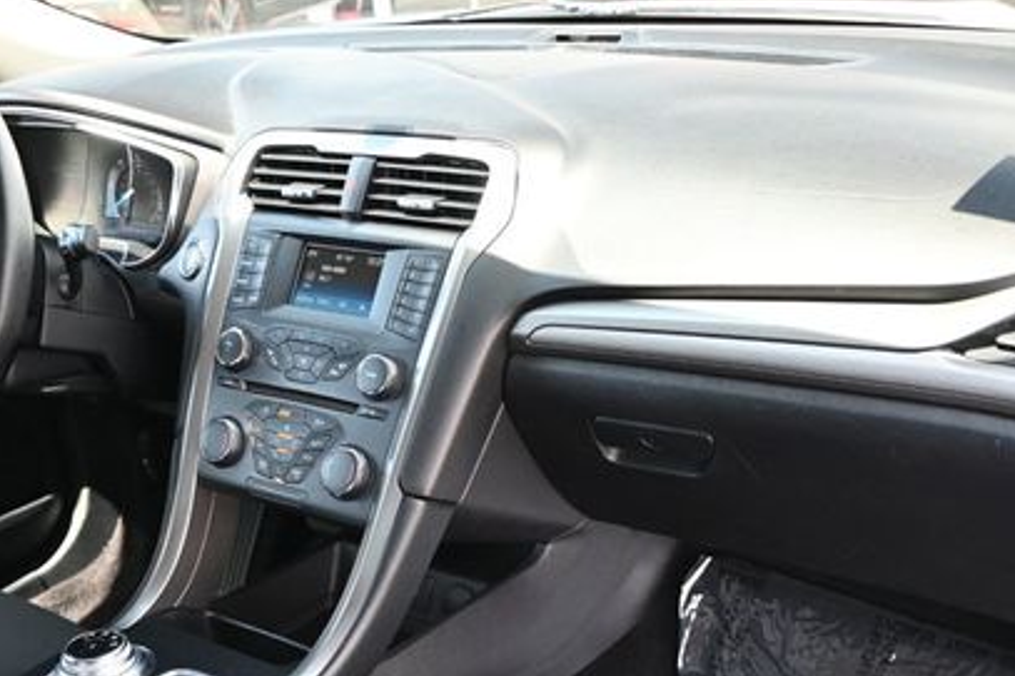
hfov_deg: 43.8
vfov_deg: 29.5
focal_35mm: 45
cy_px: 511
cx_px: 516
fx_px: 1262
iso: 640
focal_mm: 19
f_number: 3.8
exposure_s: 1/125
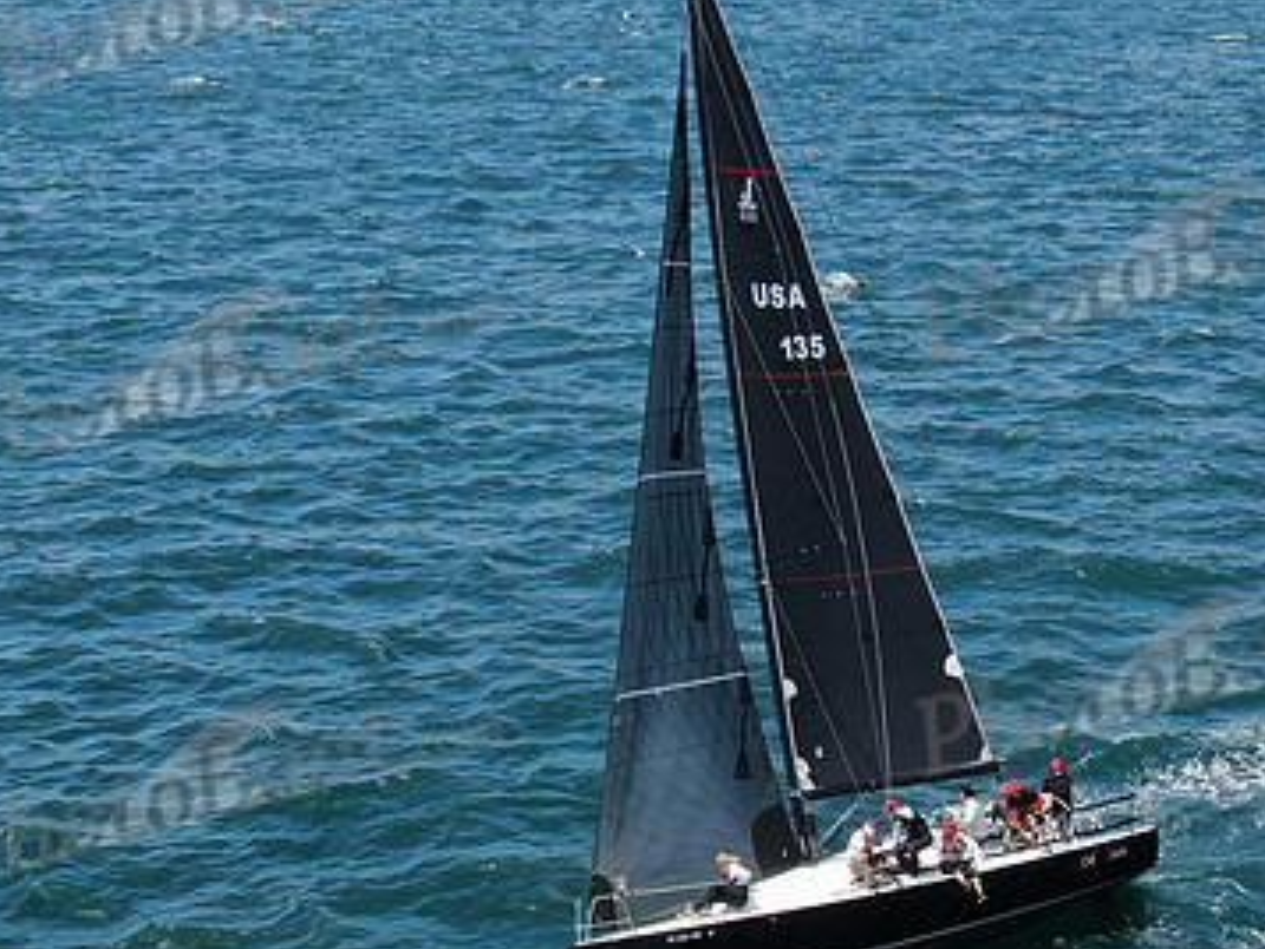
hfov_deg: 25.0
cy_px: 522
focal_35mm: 78
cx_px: 712
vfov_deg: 18.9
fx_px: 2851
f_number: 3.8
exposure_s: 1/500
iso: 100
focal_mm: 8.6
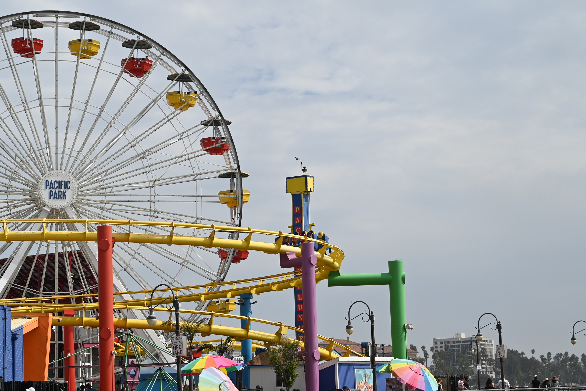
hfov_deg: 25.6
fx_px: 1286
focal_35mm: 79
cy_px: 255
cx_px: 235
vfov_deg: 17.3
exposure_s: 1/640
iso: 100
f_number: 9
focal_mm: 50
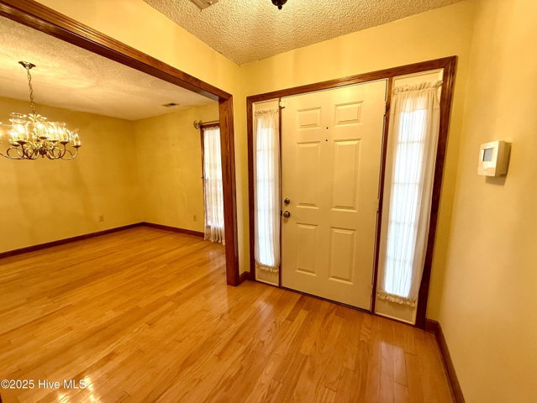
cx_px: 268
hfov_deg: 102.0
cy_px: 202
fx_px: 217
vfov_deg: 85.7
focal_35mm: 14
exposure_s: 1/120
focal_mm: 2.22
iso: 250
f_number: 2.2
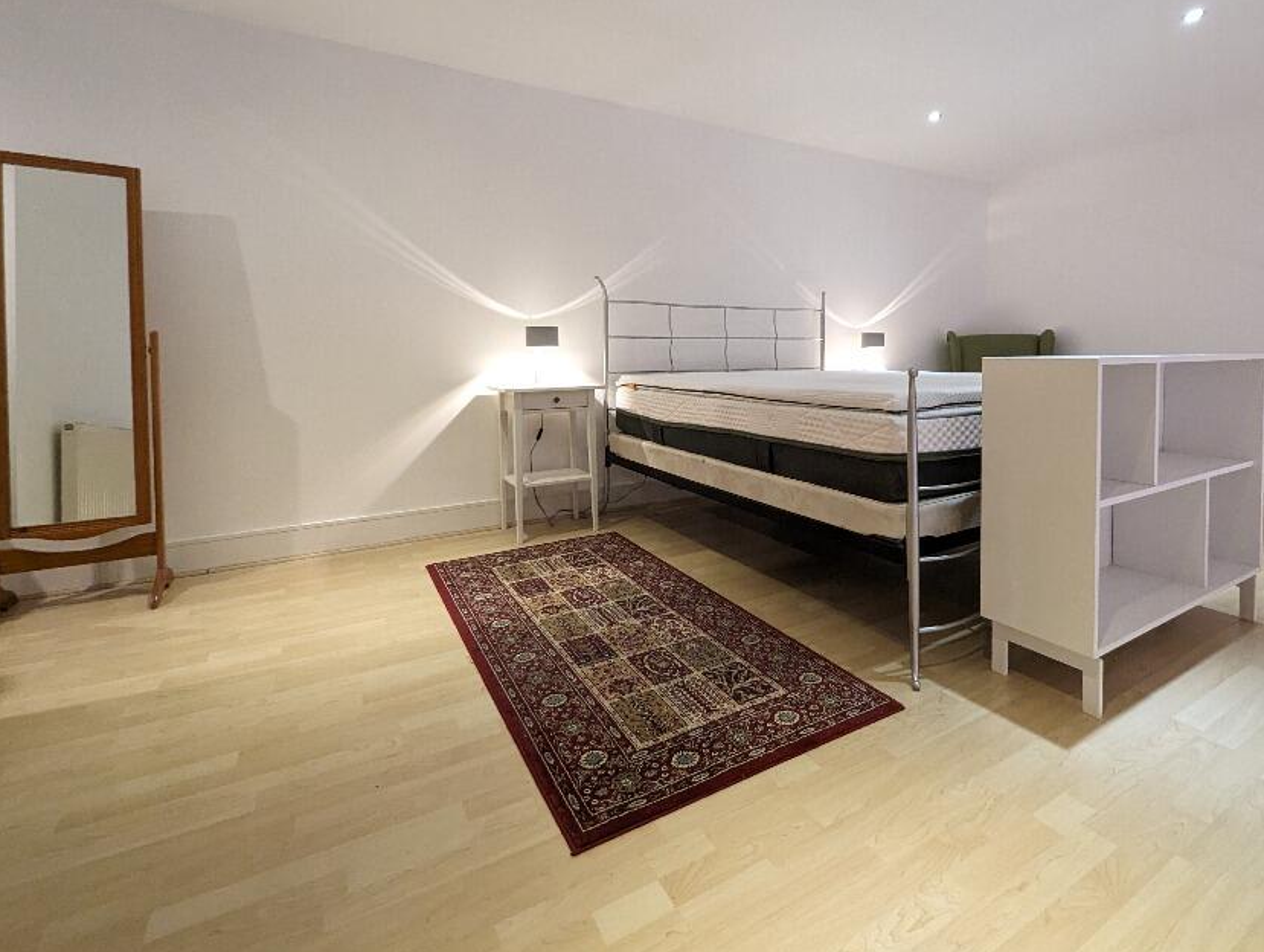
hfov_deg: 93.3
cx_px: 750
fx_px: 585
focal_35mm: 16
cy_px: 383
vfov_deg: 77.4
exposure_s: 1/25.1
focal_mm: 1.95
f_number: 2.2
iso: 355
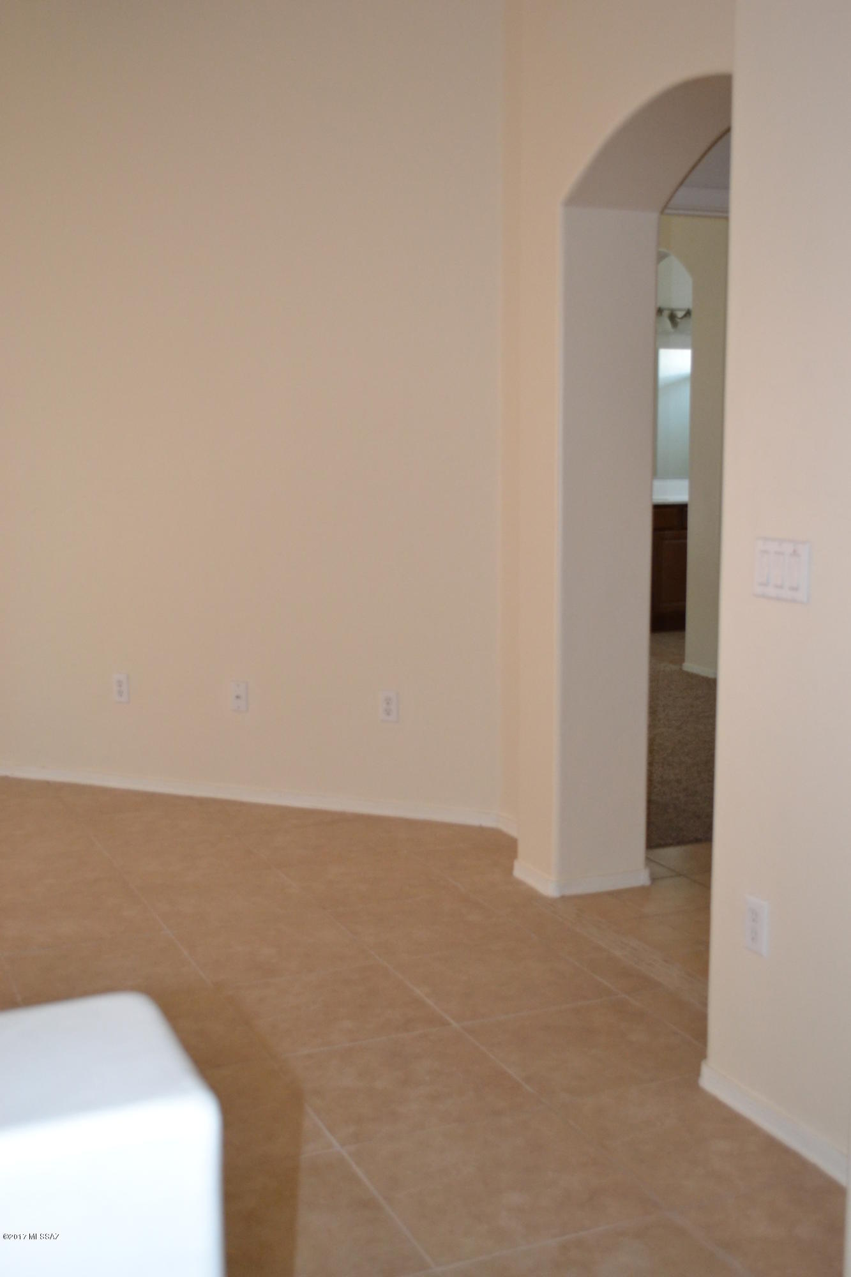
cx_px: 426
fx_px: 1383
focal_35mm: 39
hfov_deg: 34.2
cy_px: 638
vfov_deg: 49.6
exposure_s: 1/60
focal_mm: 26
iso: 1600
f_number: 4.2
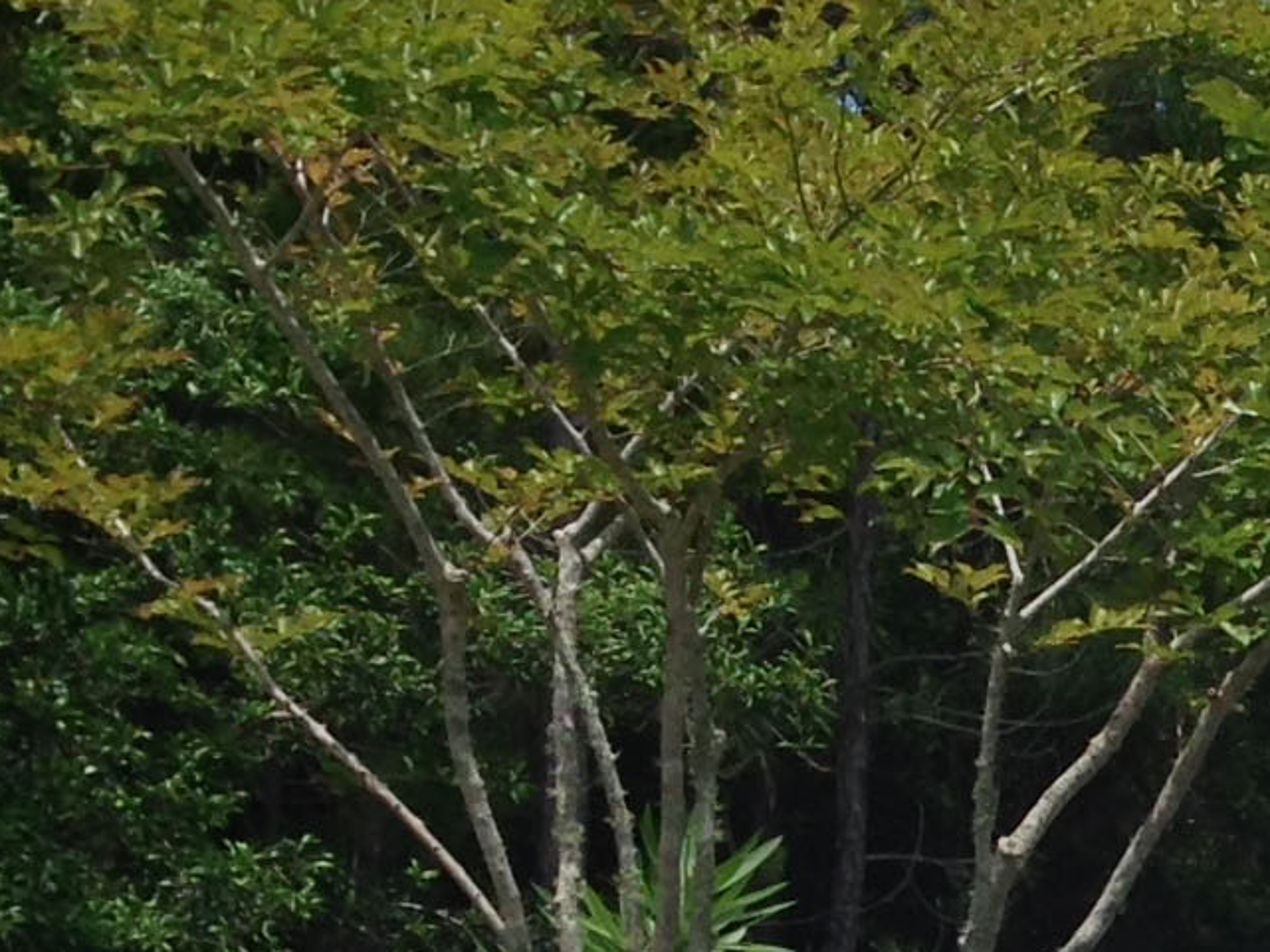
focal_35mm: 168
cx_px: 1924
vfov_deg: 8.6
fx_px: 6165
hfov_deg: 11.3
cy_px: 1548
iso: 50
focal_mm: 4.12
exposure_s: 1/861
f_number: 2.4
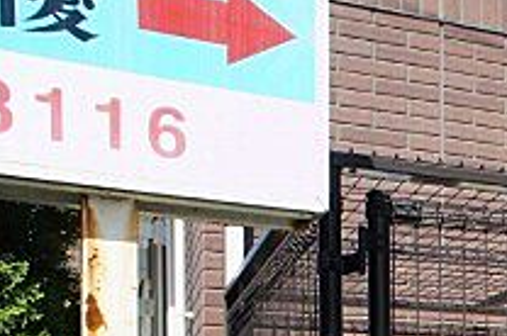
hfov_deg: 24.3
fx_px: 1041
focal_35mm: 74
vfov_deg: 16.8
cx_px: 644
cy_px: 494
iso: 200
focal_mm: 16
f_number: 11
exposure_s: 1/125
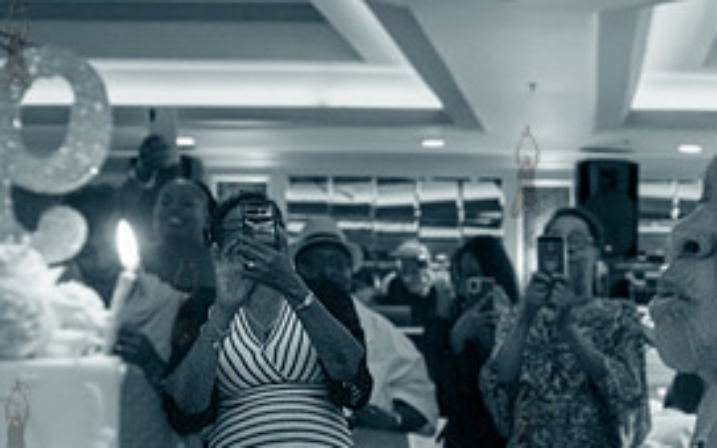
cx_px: 676
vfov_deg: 17.4
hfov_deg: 27.0
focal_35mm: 73
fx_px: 1426
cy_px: 470
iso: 10000
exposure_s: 1/200
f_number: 3.5
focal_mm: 28
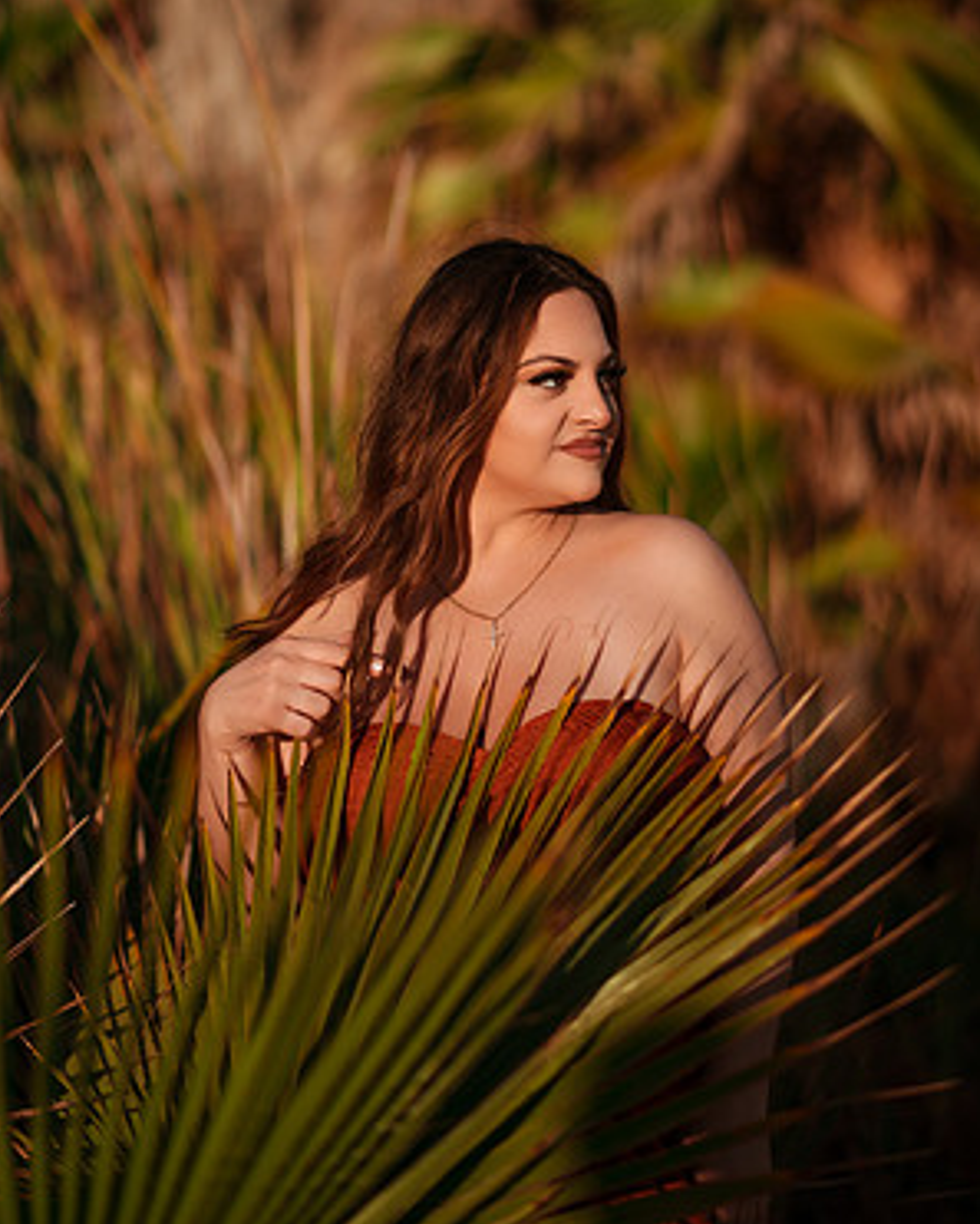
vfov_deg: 28.7
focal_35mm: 66
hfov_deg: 23.2
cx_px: 488
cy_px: 518
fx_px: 2392
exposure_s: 1/8000
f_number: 1.4
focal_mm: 58
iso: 100
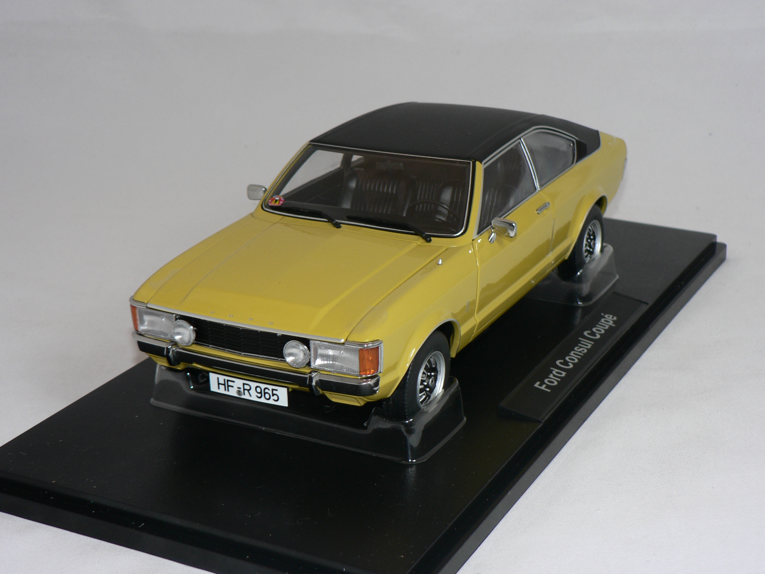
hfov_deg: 30.7
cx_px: 382
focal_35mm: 63
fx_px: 1392
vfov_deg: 23.3
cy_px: 287
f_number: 3.2
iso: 80
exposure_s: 1/60
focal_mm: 10.5
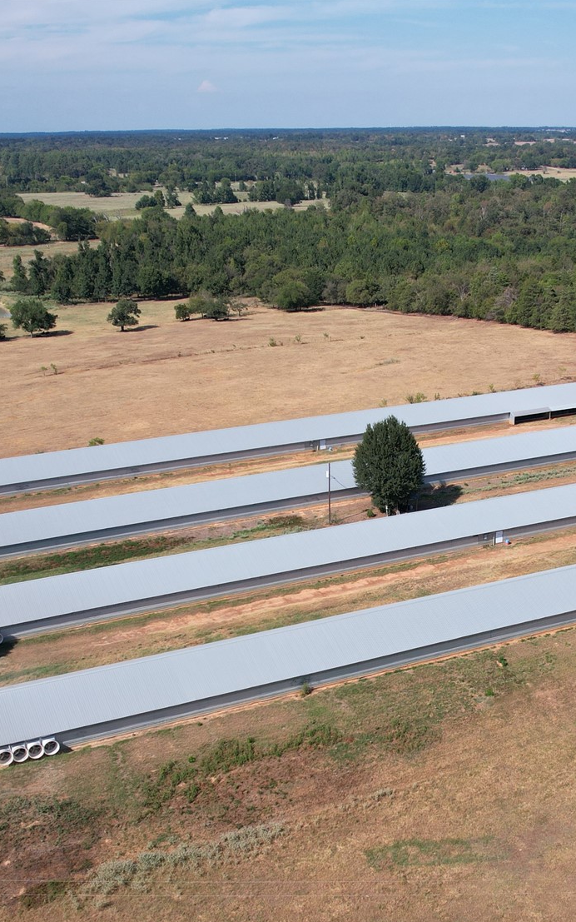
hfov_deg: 29.0
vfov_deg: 44.7
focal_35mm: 44
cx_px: 395
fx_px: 1105
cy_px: 600
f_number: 2.8
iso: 100
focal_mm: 8.38
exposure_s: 1/2000
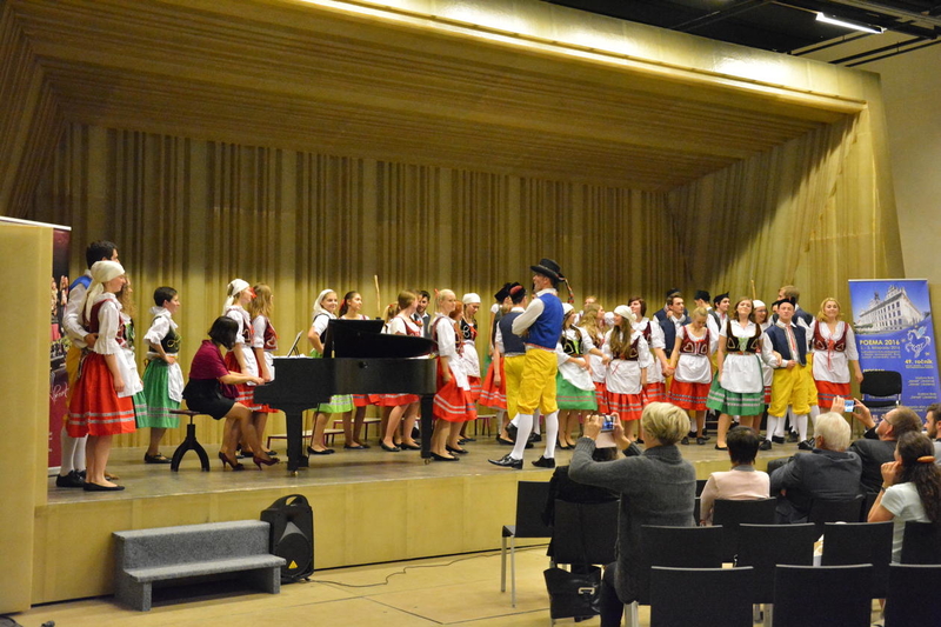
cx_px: 470
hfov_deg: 43.6
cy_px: 314
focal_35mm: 45
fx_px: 1176
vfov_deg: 29.9
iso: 5000
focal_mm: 30
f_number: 4.5
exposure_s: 1/80
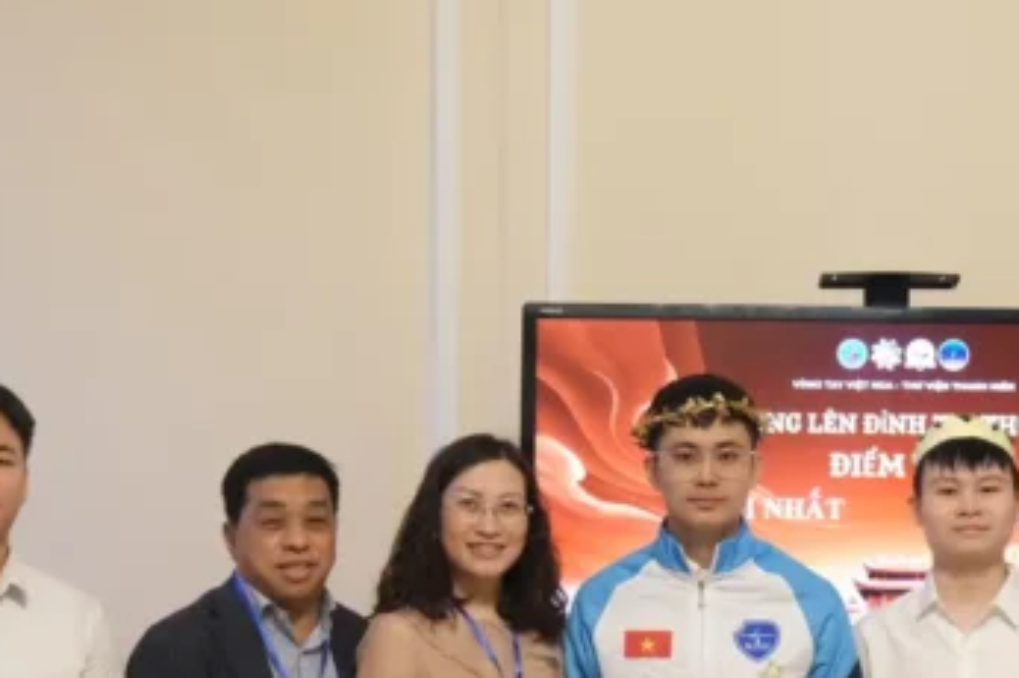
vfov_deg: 13.6
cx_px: 686
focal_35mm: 100
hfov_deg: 20.4
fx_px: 2828
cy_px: 566
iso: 3200
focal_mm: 30.2
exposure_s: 1/80
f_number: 3.6
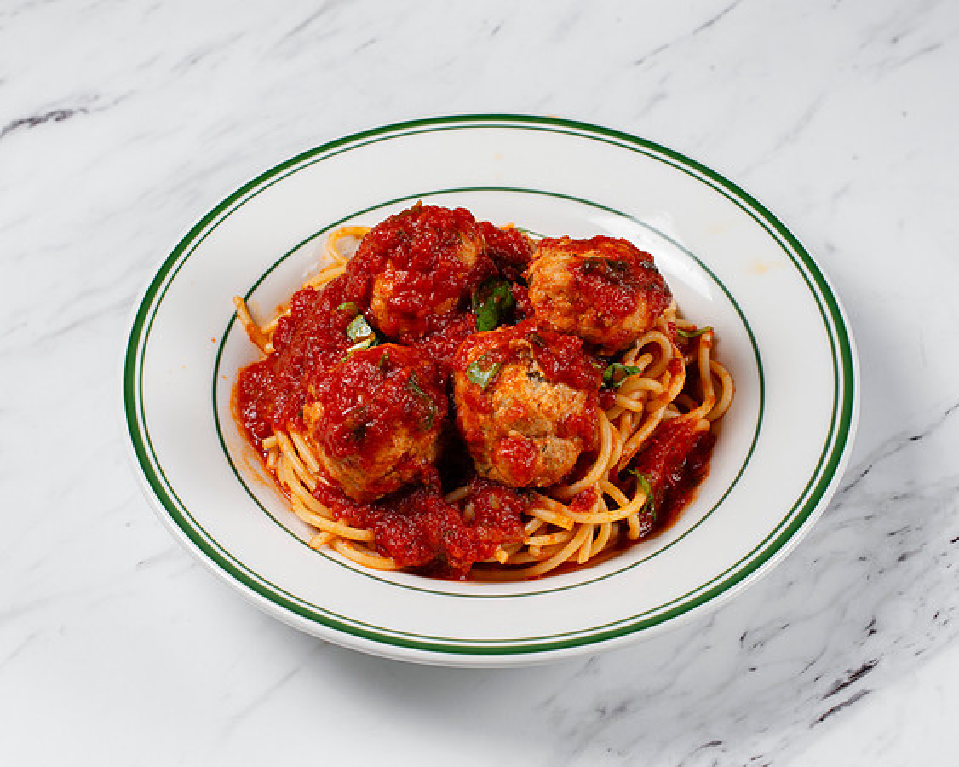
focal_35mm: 67
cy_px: 402
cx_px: 467
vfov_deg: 22.7
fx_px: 1913
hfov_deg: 28.1
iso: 200
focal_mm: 50
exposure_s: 1/200
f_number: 9
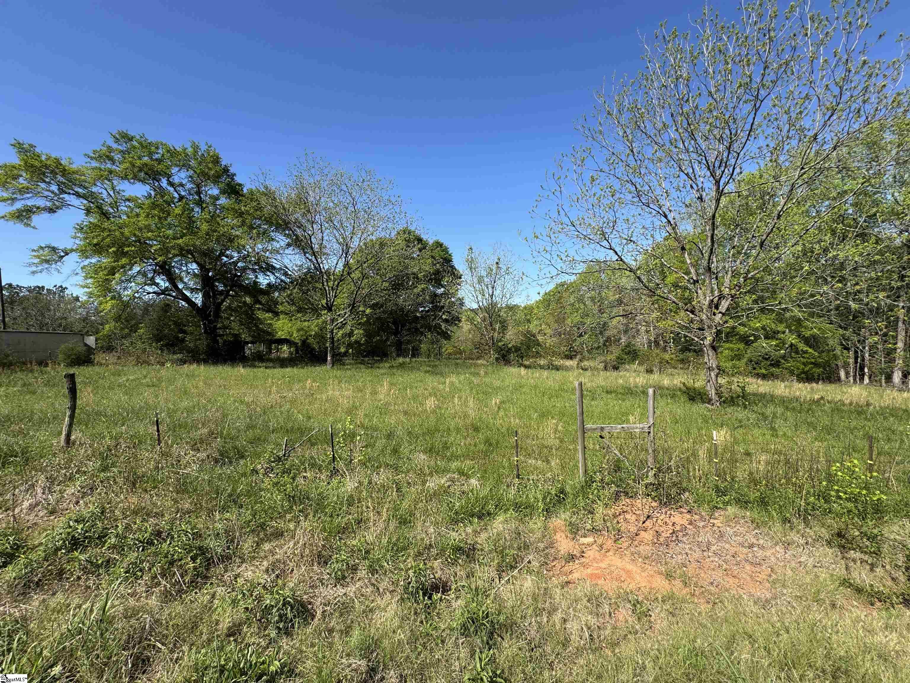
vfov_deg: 85.7
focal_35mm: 14
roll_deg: +2.1
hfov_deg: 102.1
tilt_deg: -1.0
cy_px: 342
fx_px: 368
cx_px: 455
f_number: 2.2
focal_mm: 2.22
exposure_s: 1/1094
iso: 40
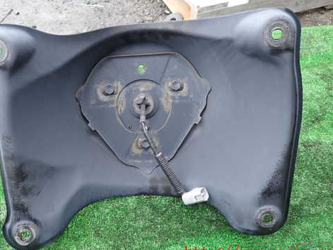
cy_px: 102
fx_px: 308
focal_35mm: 32
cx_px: 132
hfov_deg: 56.3
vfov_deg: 44.0
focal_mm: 4.5
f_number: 2
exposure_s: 1/80
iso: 100
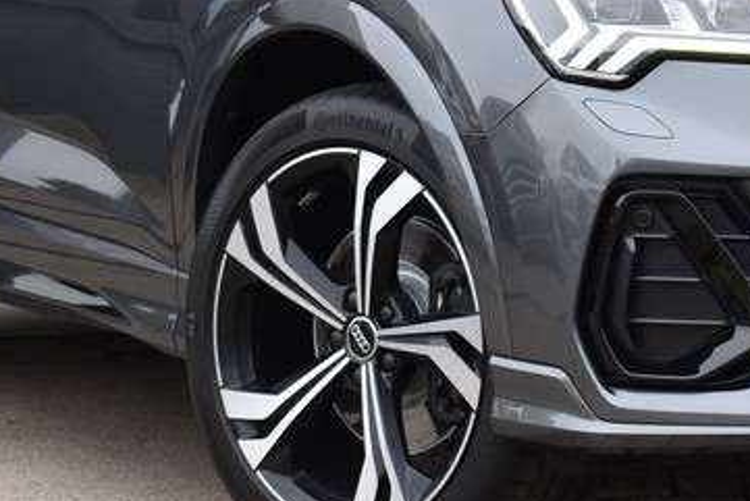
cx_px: 580
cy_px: -75
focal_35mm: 221
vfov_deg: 6.2
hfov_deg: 9.3
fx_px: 4606
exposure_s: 1/250
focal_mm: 52
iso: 360
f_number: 8
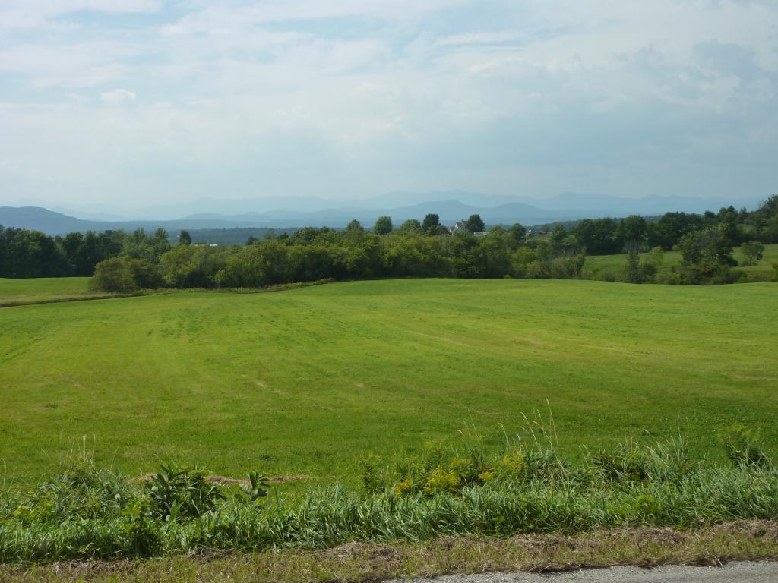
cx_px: 389
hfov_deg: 39.7
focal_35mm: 48
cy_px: 292
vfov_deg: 30.3
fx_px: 1079
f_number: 5.6
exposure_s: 1/640
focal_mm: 7.9
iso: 125
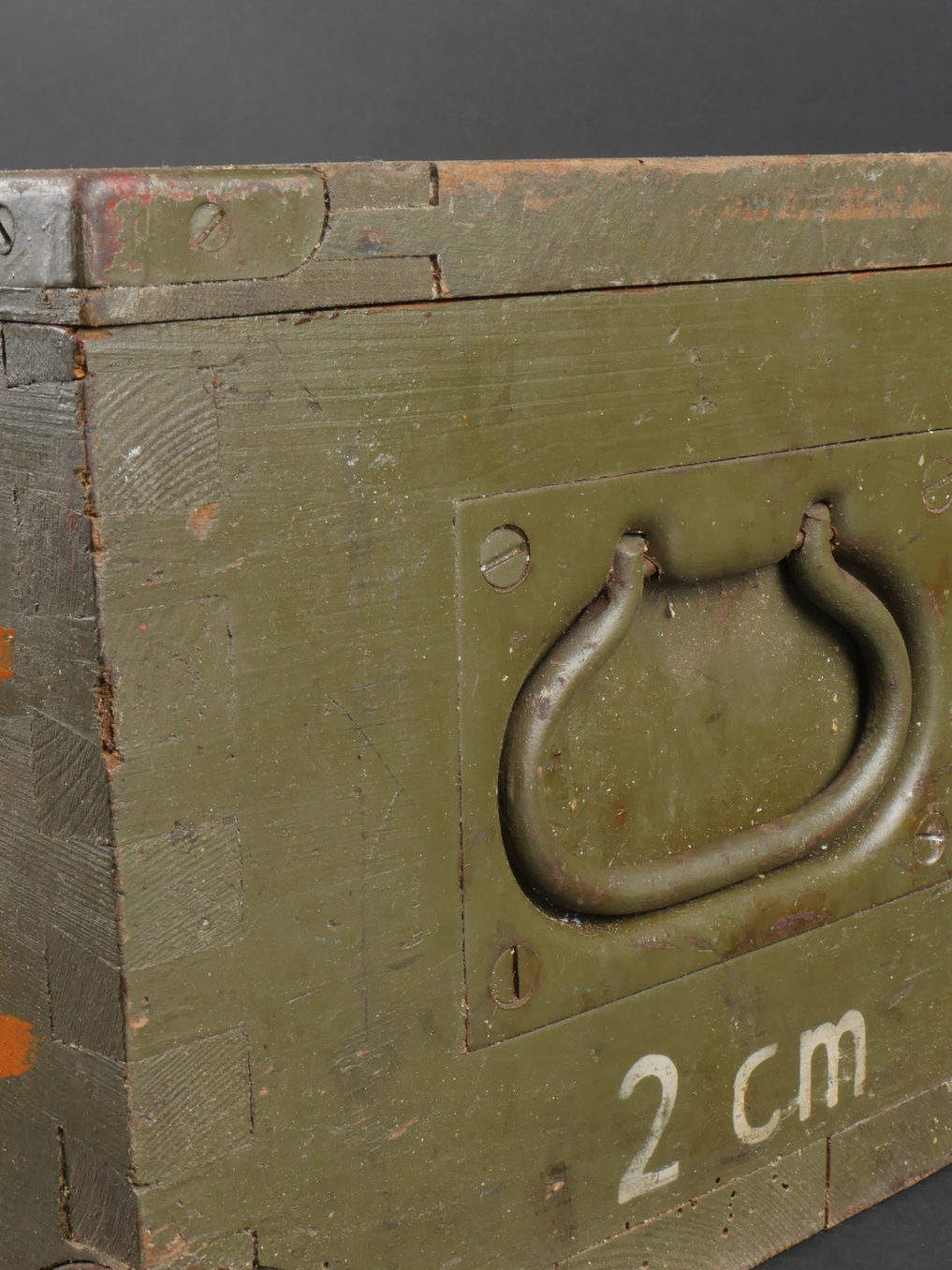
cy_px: 629
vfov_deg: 32.7
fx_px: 2163
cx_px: 530
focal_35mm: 59
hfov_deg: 24.8
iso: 200
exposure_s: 1/160
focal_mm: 20
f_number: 18
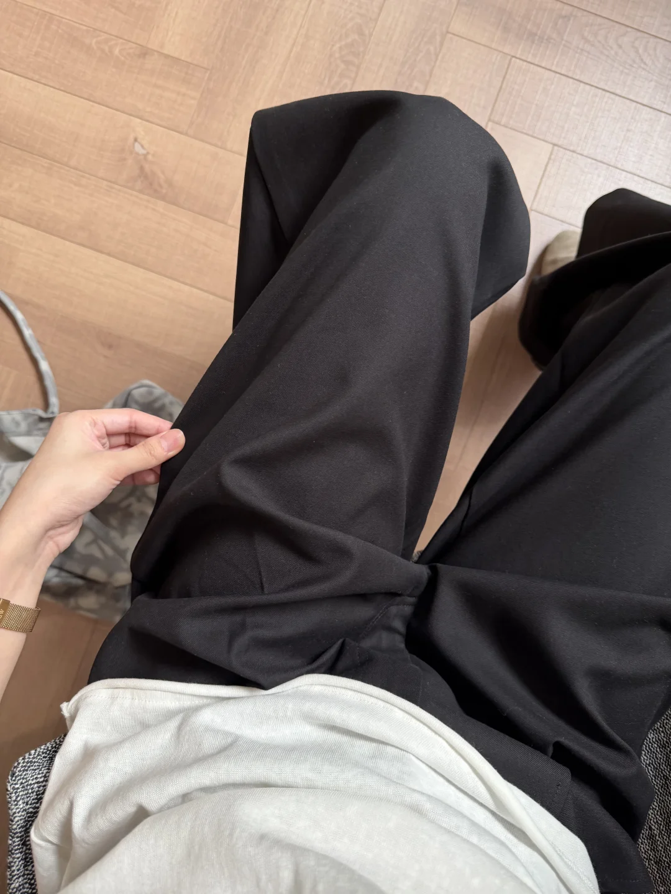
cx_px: 336
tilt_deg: -88.2
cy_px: 447
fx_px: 620
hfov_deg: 56.8
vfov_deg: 71.6
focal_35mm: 24
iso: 200
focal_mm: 6.76
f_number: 1.78
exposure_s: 1/121
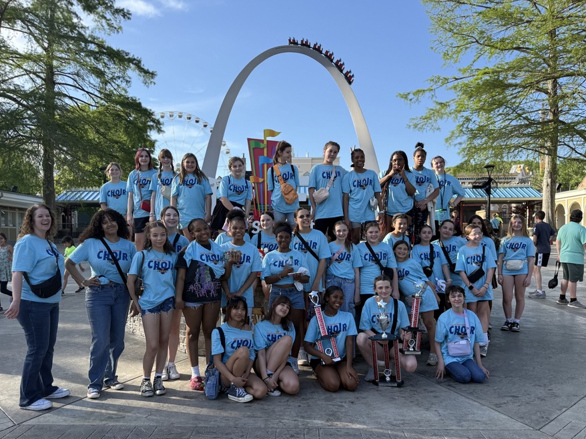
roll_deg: +0.6
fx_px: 474
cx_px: 288
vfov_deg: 49.5
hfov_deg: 63.5
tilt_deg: -0.7
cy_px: 253
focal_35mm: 28
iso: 100
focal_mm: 6.76
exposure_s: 1/1585
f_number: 1.78
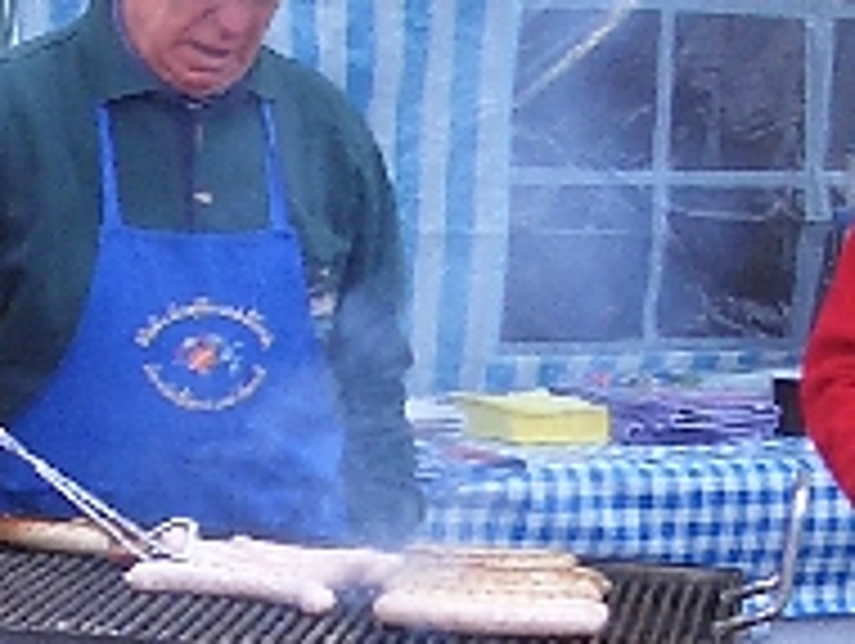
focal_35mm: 147
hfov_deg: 13.4
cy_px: 518
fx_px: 3635
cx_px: 306
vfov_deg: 10.1
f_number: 2.6
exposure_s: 1/50
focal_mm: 5.8
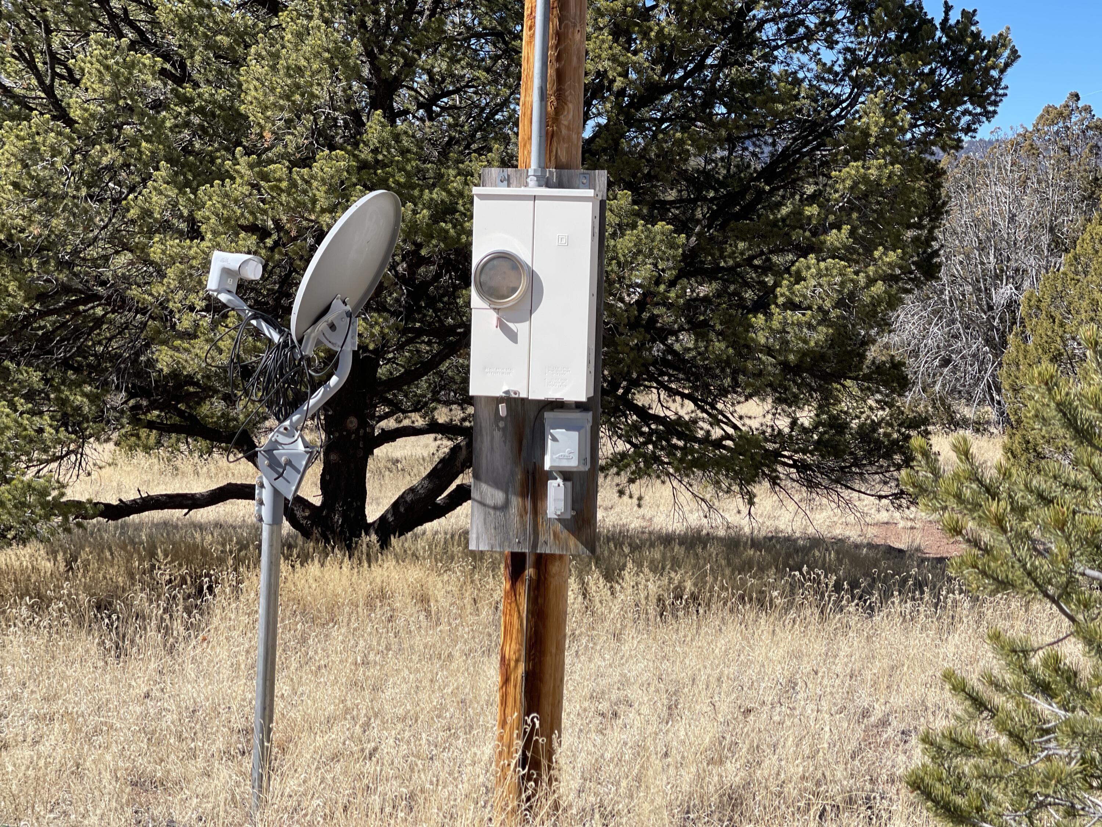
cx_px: 551
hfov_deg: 30.3
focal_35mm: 64
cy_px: 414
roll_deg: -2.4
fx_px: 2037
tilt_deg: -4.3
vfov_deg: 22.9
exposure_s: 1/911
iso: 32
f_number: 2.2
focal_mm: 7.5
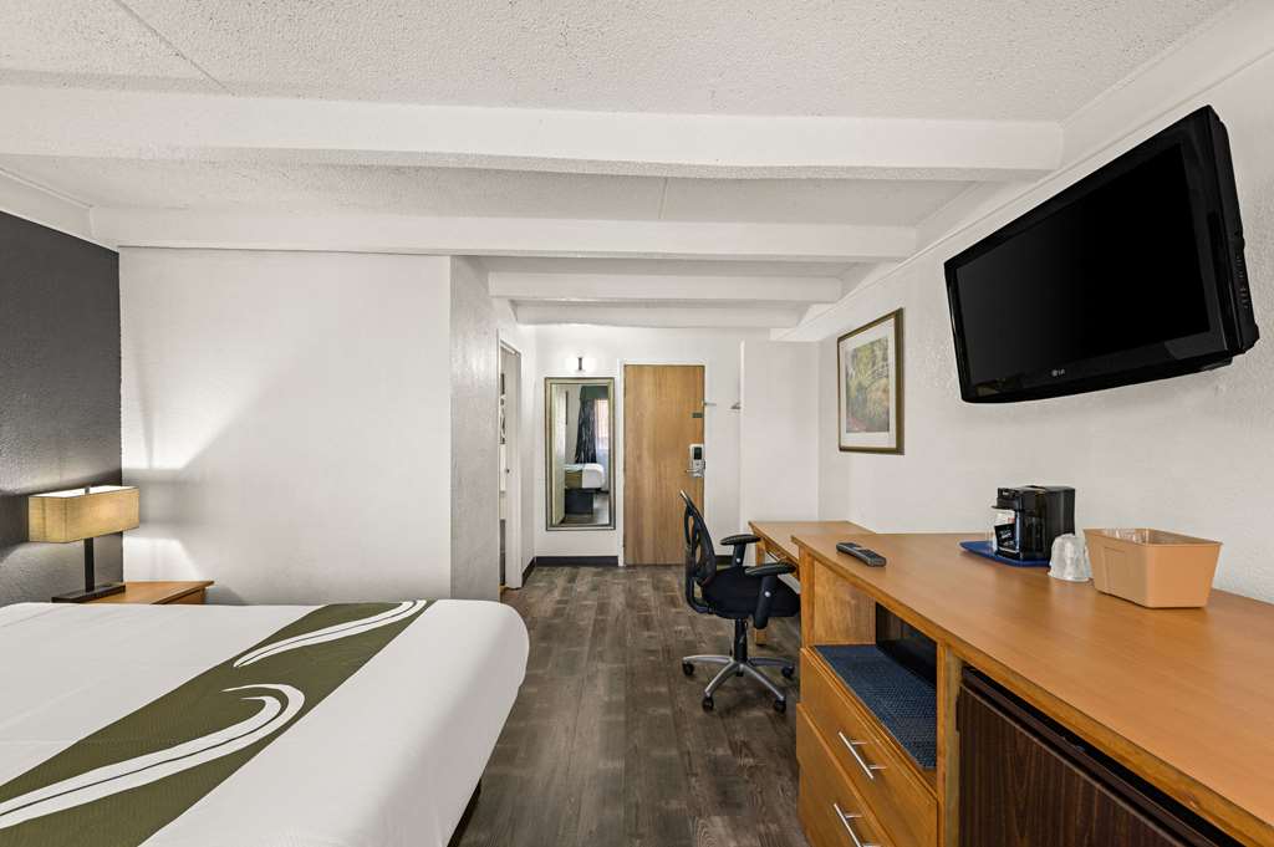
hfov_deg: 104.3
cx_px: 637
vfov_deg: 81.1
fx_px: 495
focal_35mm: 14
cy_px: 424
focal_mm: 14
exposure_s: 1/1.67
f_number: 8
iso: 320
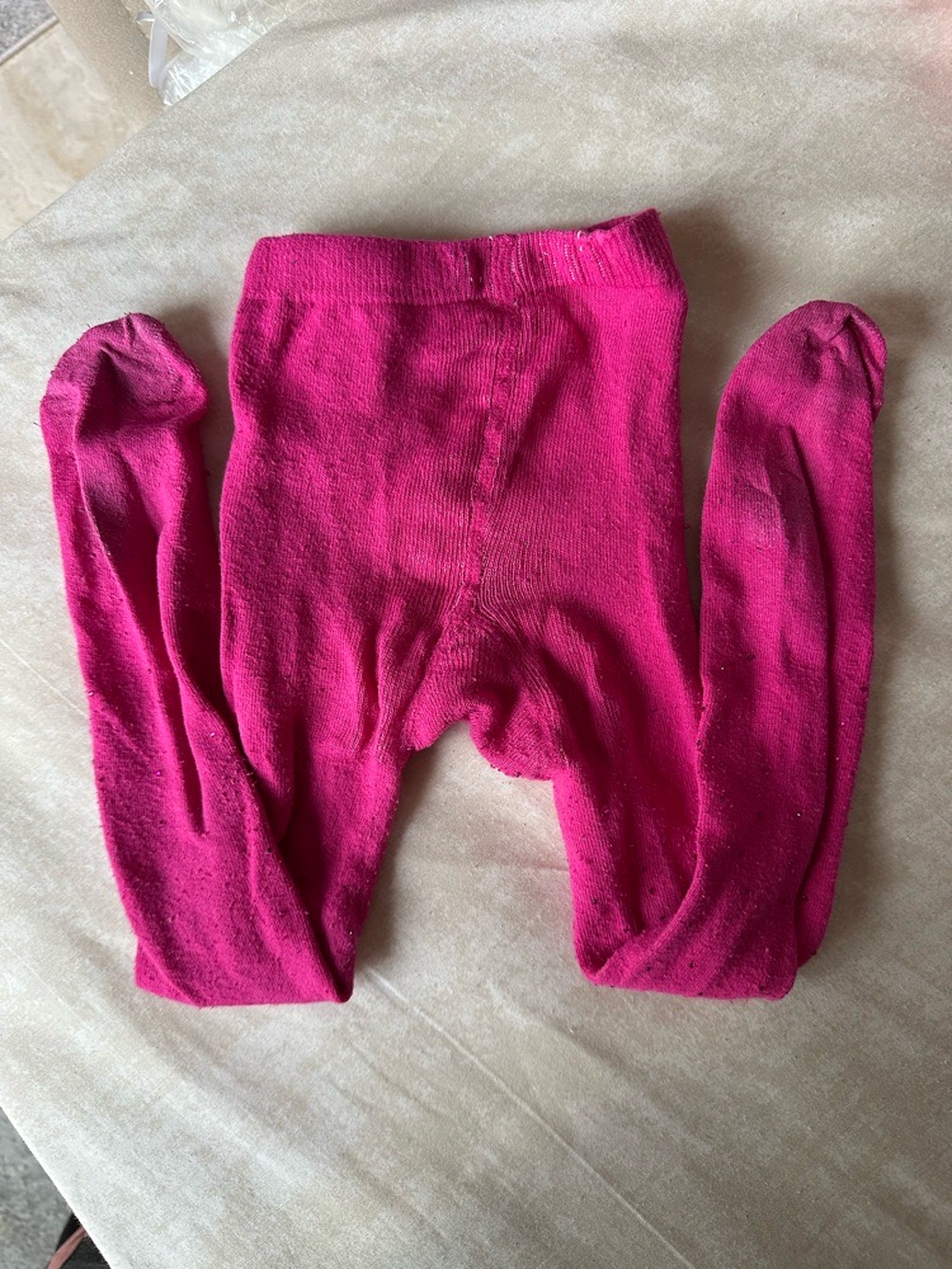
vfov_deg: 71.6
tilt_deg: -88.0
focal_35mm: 24
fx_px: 880
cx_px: 476
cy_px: 634
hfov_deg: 56.8
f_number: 1.78
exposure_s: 1/60
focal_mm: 6.86
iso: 250
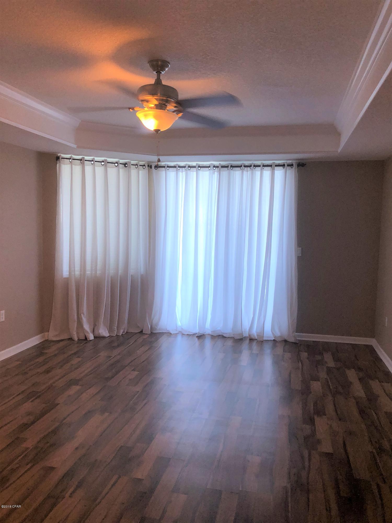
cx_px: 196
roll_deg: -0.5
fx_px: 423
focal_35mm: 28
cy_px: 262
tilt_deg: -5.0
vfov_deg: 63.4
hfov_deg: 49.7
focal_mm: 3.99
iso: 50
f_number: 1.8
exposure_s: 1/60
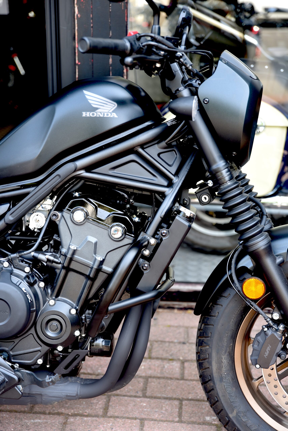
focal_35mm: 62
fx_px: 743
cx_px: 144
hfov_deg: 21.9
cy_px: 216
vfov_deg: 32.4
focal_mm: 62
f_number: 3.2
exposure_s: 1/60
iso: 100
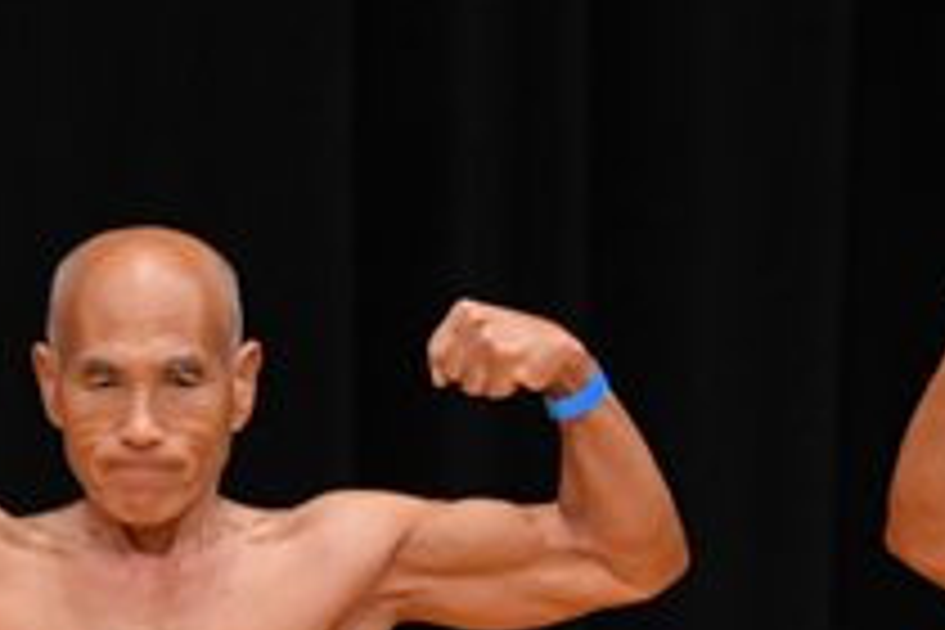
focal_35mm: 1051
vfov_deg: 1.3
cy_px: 1102
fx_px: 27587
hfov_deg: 2.0
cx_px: 700
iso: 3200
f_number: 5.6
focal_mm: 190
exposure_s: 1/400
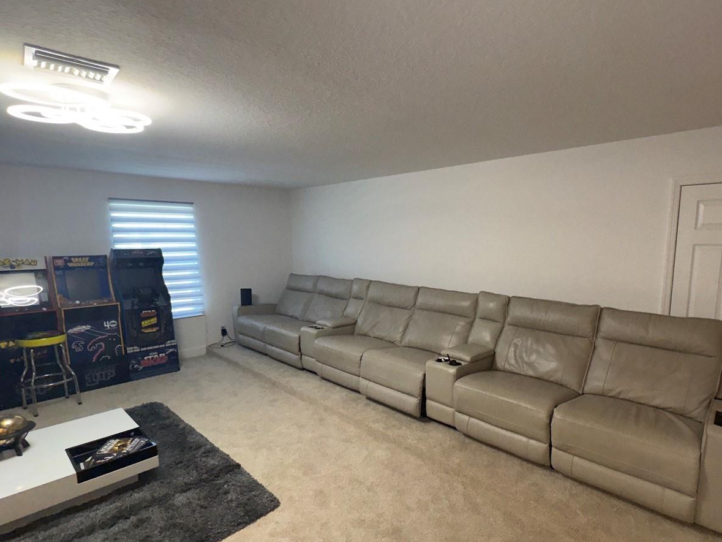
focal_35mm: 19
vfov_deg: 68.5
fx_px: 396
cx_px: 440
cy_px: 296
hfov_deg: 83.4
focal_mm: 2.22
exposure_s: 1/120
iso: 200
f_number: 2.2
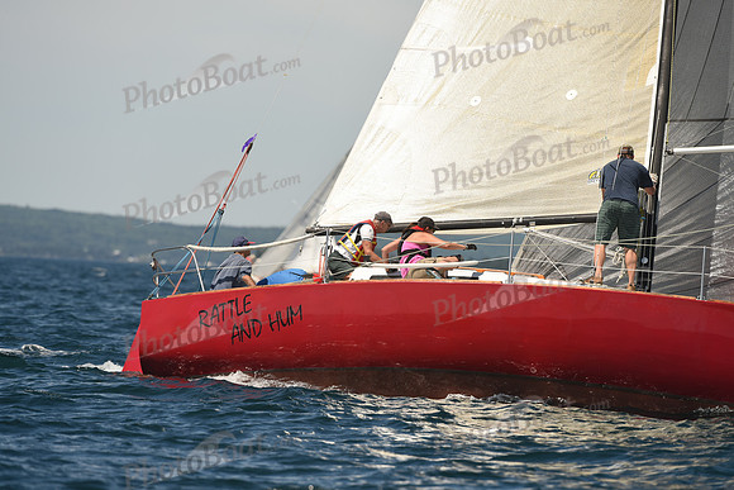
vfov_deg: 3.4
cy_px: 245
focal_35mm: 400
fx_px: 8157
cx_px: 367
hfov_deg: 5.2
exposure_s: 1/1000
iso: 250
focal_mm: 400
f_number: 5.6
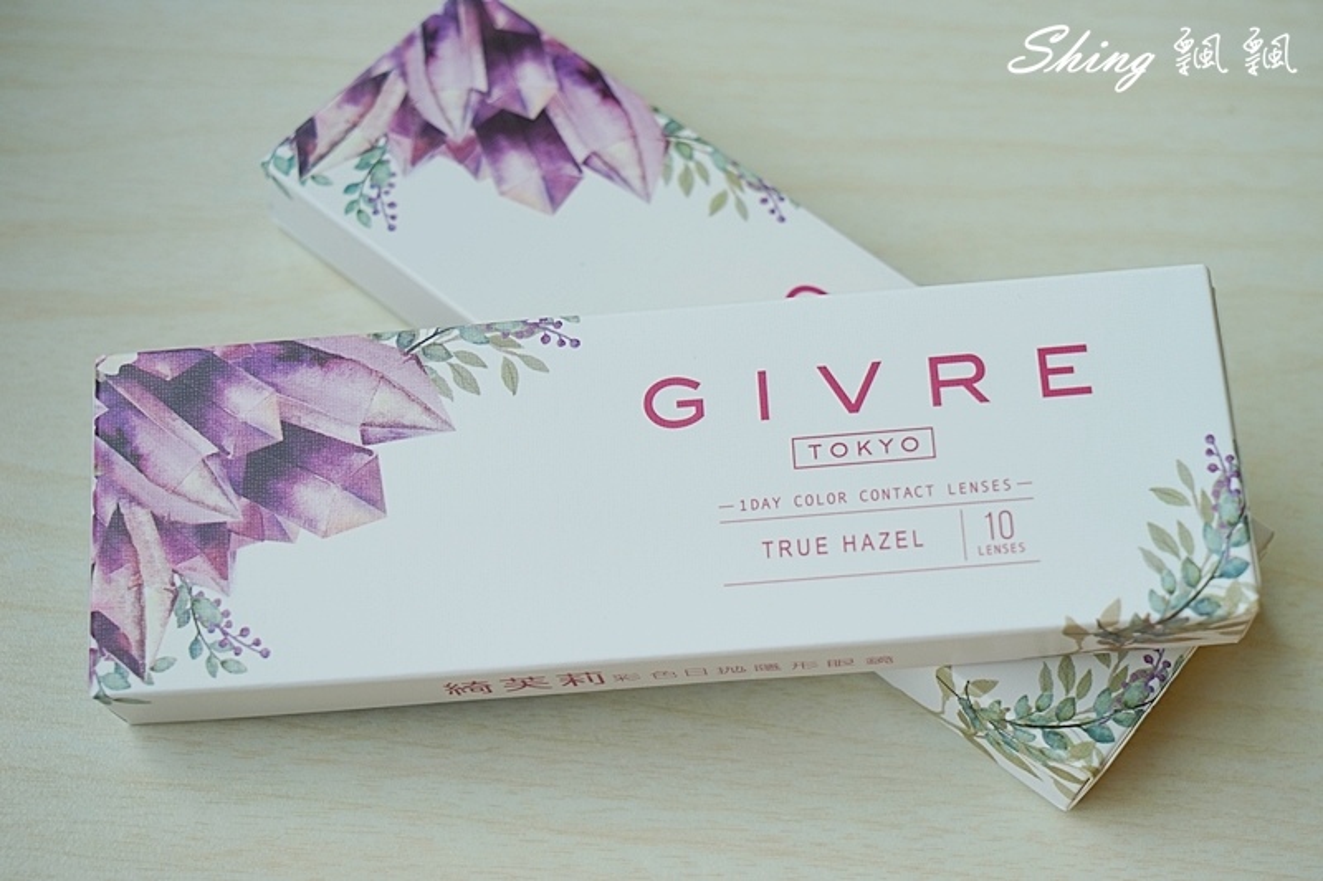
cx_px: 662
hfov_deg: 36.3
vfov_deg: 24.6
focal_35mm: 55
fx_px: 2021
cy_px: 440
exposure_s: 1/160
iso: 100
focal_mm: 55
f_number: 7.1
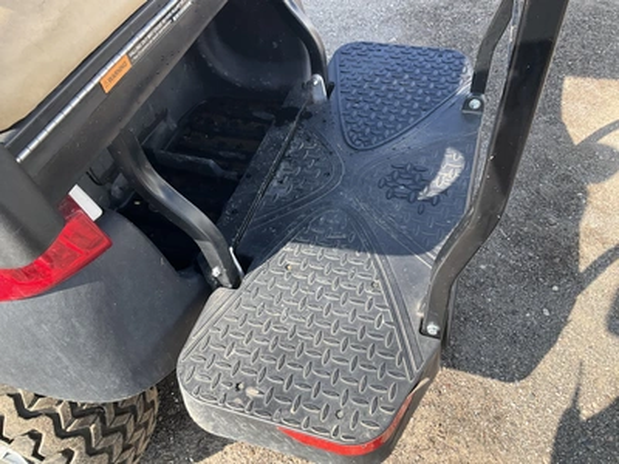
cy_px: 232
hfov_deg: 61.7
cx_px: 310
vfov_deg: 48.2
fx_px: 519
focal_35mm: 29
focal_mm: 3
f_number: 1.8
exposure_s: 1/362
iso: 25
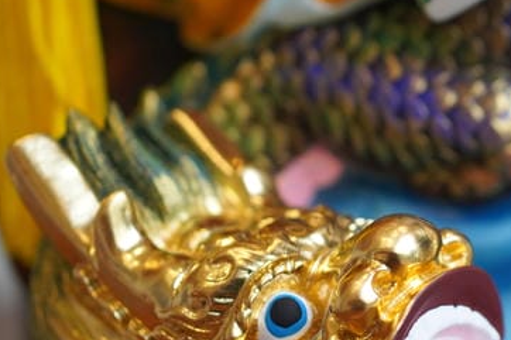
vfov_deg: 11.8
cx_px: 679
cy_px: 251
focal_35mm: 116
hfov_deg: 16.6
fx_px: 1646
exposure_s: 1/800
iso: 1600
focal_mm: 35
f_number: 2.8
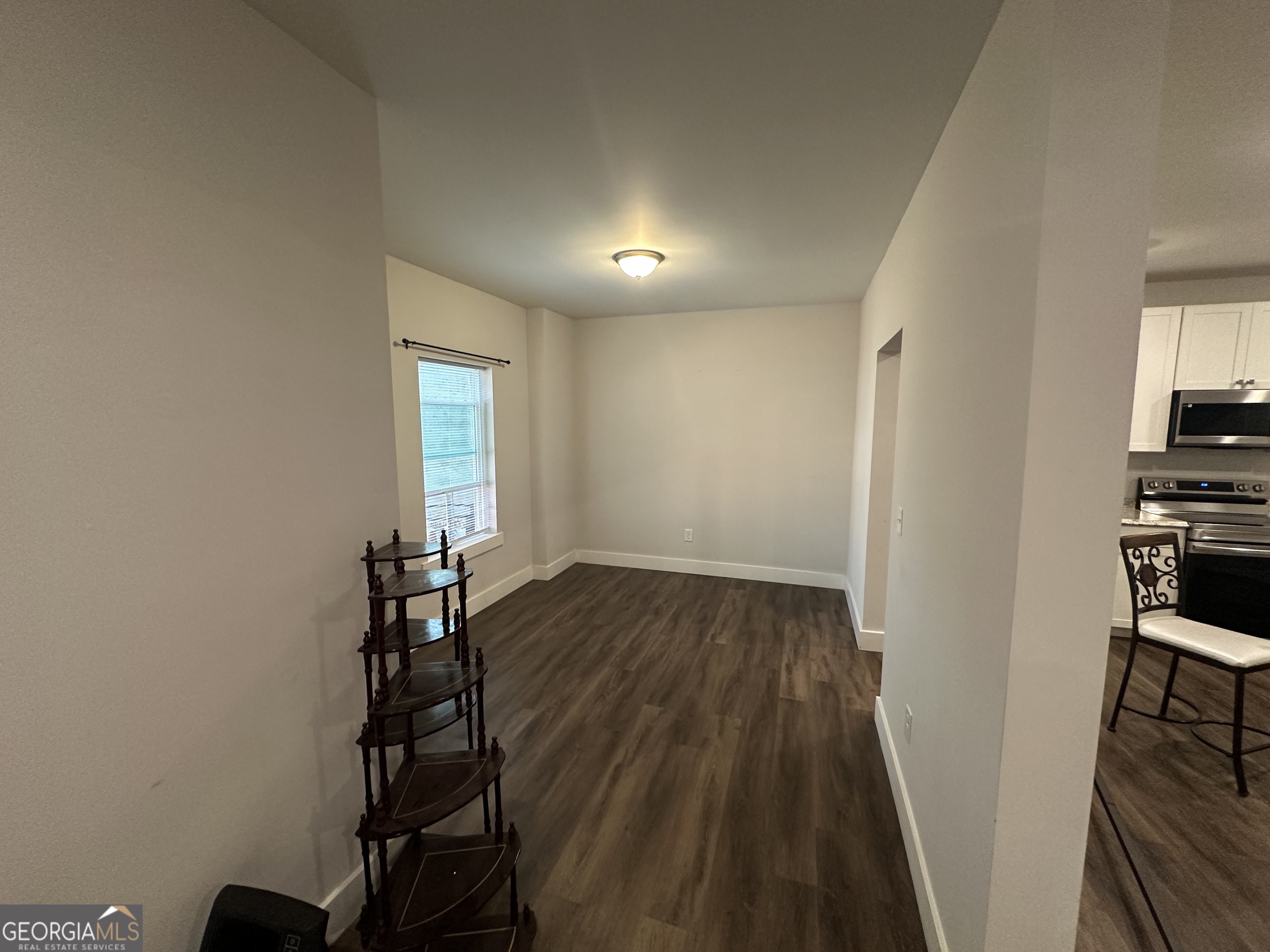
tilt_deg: -5.9
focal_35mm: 14
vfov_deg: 85.7
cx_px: 635
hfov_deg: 102.1
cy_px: 476
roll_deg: -0.4
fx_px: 514
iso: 250
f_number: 2.2
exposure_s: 1/60
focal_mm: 2.22
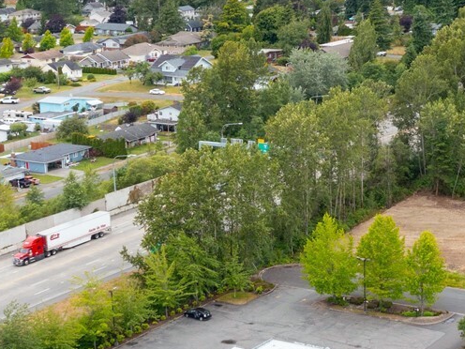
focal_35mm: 92
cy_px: 120
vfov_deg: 16.0
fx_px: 1236
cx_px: 409
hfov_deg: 20.9
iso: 100
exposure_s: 1/120
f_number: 5.6
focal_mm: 10.26
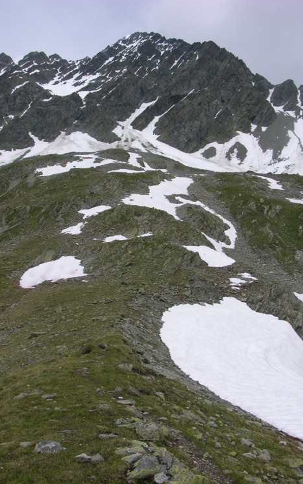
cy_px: 243
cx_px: 125
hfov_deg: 33.5
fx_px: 502
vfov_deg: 51.5
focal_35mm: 38
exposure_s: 1/300
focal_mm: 8.9
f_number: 7.1
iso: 50
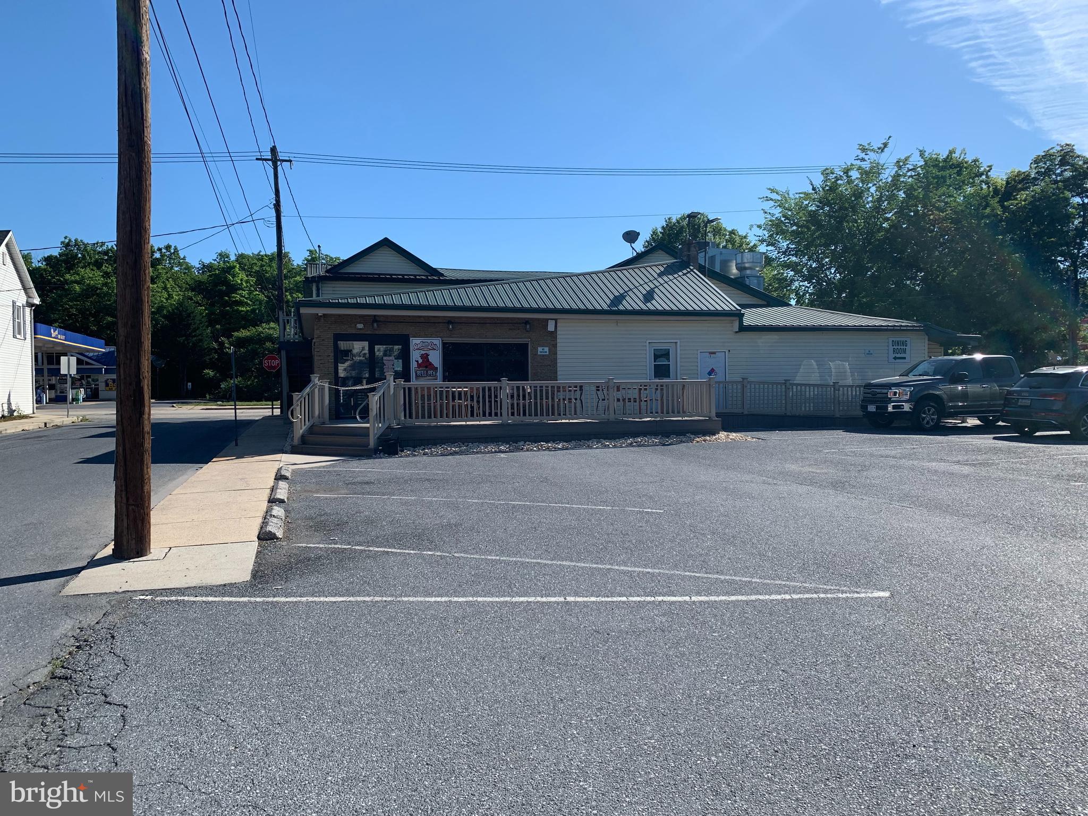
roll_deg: +1.0
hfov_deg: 67.3
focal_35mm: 26
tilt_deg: -4.0
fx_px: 817
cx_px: 544
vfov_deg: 53.1
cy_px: 408
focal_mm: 4.25
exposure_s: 1/2208
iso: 25
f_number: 1.8
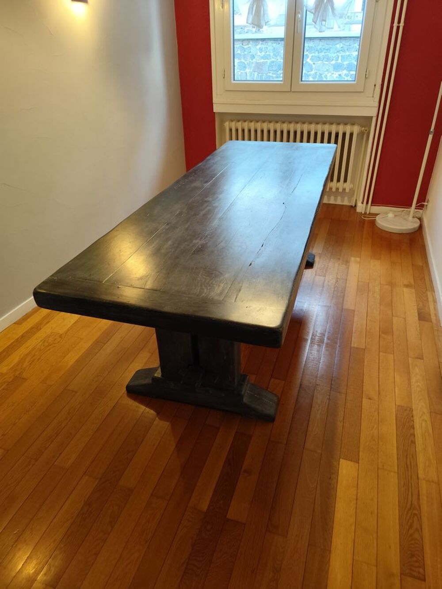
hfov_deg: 58.9
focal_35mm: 23
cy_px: 294
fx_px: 392
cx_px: 221
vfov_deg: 73.9
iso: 500
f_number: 1.65
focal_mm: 6.19
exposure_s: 1/50
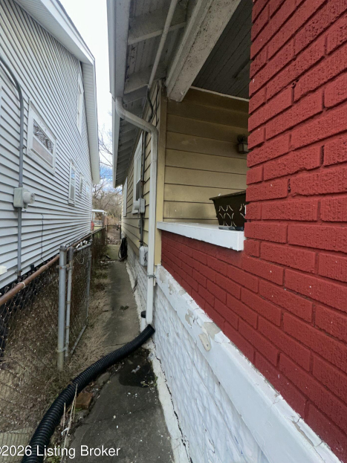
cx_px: 175
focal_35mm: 15
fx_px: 201
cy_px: 226
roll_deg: -3.0
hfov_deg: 81.7
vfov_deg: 98.2
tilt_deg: +3.5
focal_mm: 2.22
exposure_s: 1/292
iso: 32
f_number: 2.2
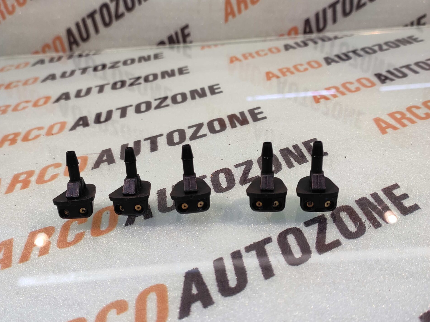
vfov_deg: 58.8
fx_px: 286
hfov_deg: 73.9
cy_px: 176
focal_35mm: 23
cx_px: 213
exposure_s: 1/50
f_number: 1.79
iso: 281
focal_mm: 4.74
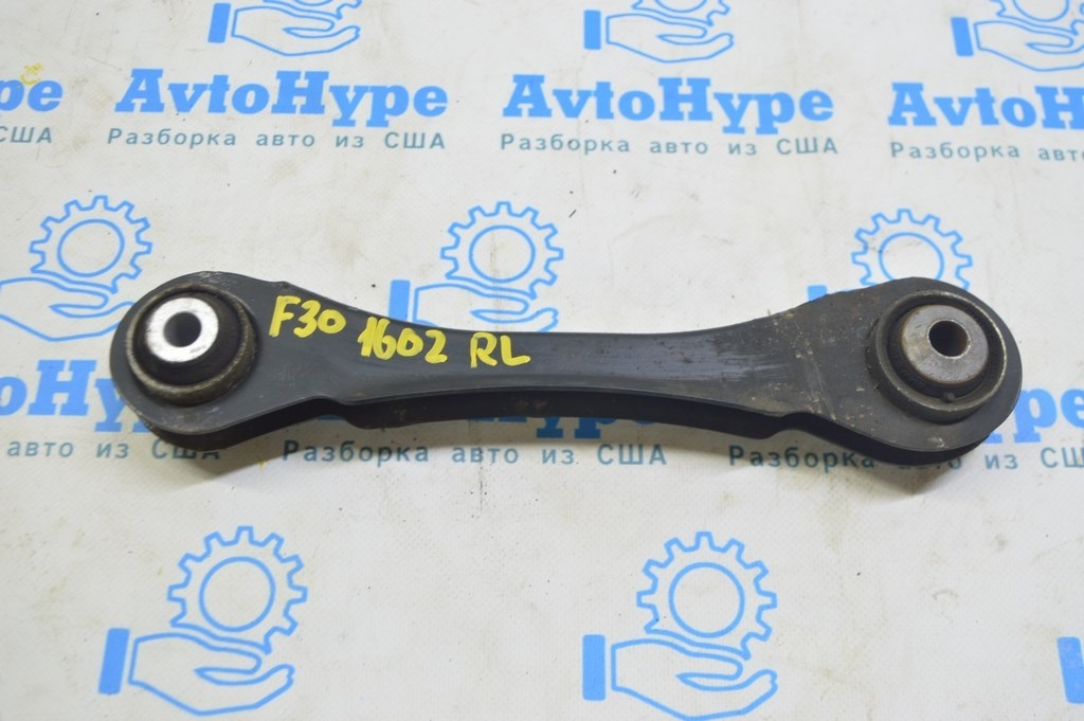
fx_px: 1173
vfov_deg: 34.2
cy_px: 360
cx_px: 542
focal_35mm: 39
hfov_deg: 49.6
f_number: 5.6
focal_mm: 26
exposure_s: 1/20
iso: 400
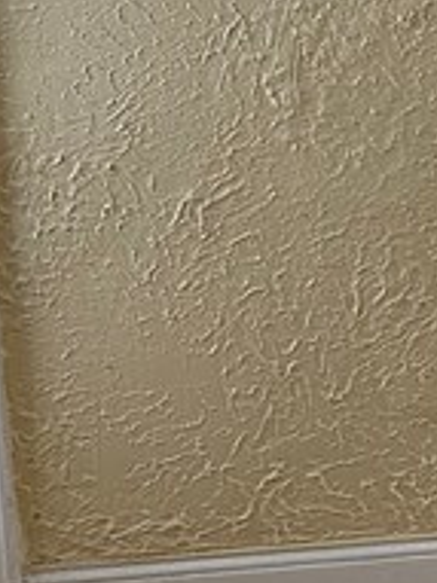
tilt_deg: -13.0
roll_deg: +0.5
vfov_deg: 15.3
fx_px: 2174
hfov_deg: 10.8
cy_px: 281
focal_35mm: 129
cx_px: 761
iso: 250
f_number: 1.78
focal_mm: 6.86
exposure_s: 1/87
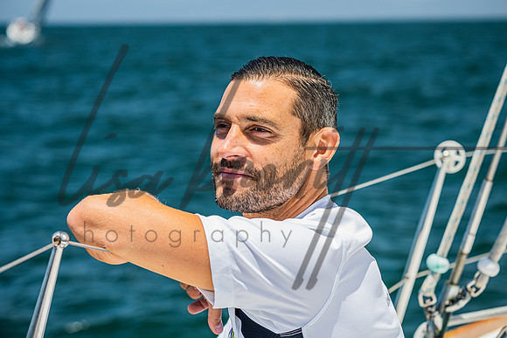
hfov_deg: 19.1
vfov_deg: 12.8
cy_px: 169
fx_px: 1506
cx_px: 263
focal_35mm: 107
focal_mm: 100
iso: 320
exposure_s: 1/640
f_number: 5.6
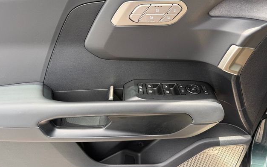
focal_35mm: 26
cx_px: 133
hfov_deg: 70.4
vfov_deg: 47.5
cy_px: 75
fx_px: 189
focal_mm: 6.76
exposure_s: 1/310
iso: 80
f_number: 1.78
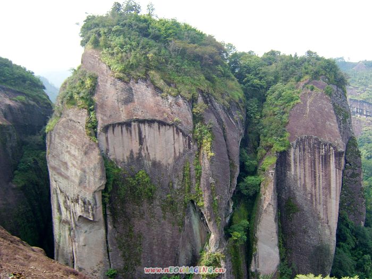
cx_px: 186
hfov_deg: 58.4
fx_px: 333
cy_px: 140
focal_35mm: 31
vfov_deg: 45.4
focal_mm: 8.13
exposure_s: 1/114
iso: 50
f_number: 4
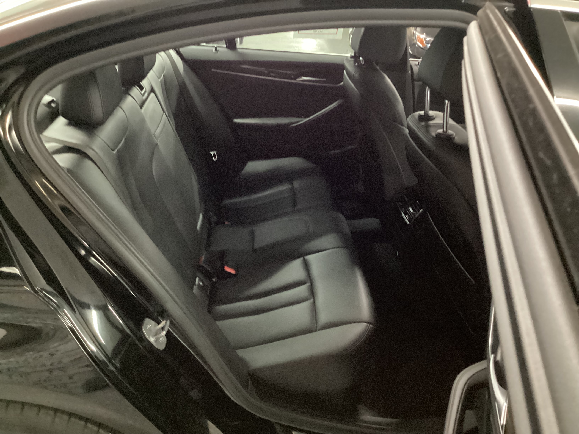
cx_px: 290
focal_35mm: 31
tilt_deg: -30.6
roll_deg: -3.3
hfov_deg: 58.4
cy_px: 217
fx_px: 519
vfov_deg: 45.4
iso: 640
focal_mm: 3.3
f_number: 2.4
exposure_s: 1/17
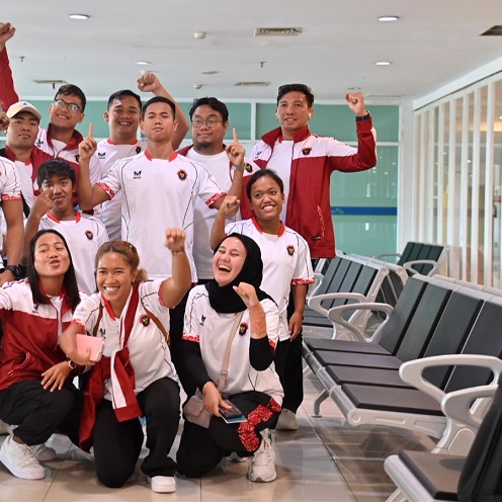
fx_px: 968
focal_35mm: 59
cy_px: 250
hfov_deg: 28.7
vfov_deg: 29.1
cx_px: 139
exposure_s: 1/200
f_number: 4
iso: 1600
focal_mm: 46
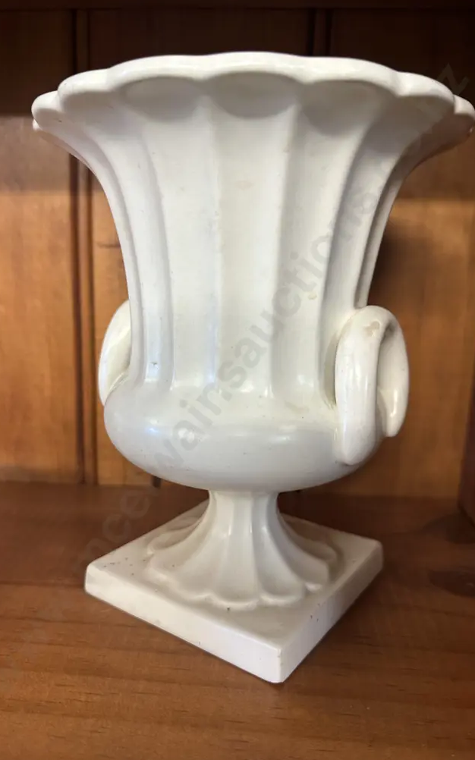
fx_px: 539
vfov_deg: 70.4
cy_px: 382
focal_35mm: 26
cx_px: 225
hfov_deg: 47.6
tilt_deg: -13.0
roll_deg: -1.8
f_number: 1.78
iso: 160
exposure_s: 1/50
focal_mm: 6.86
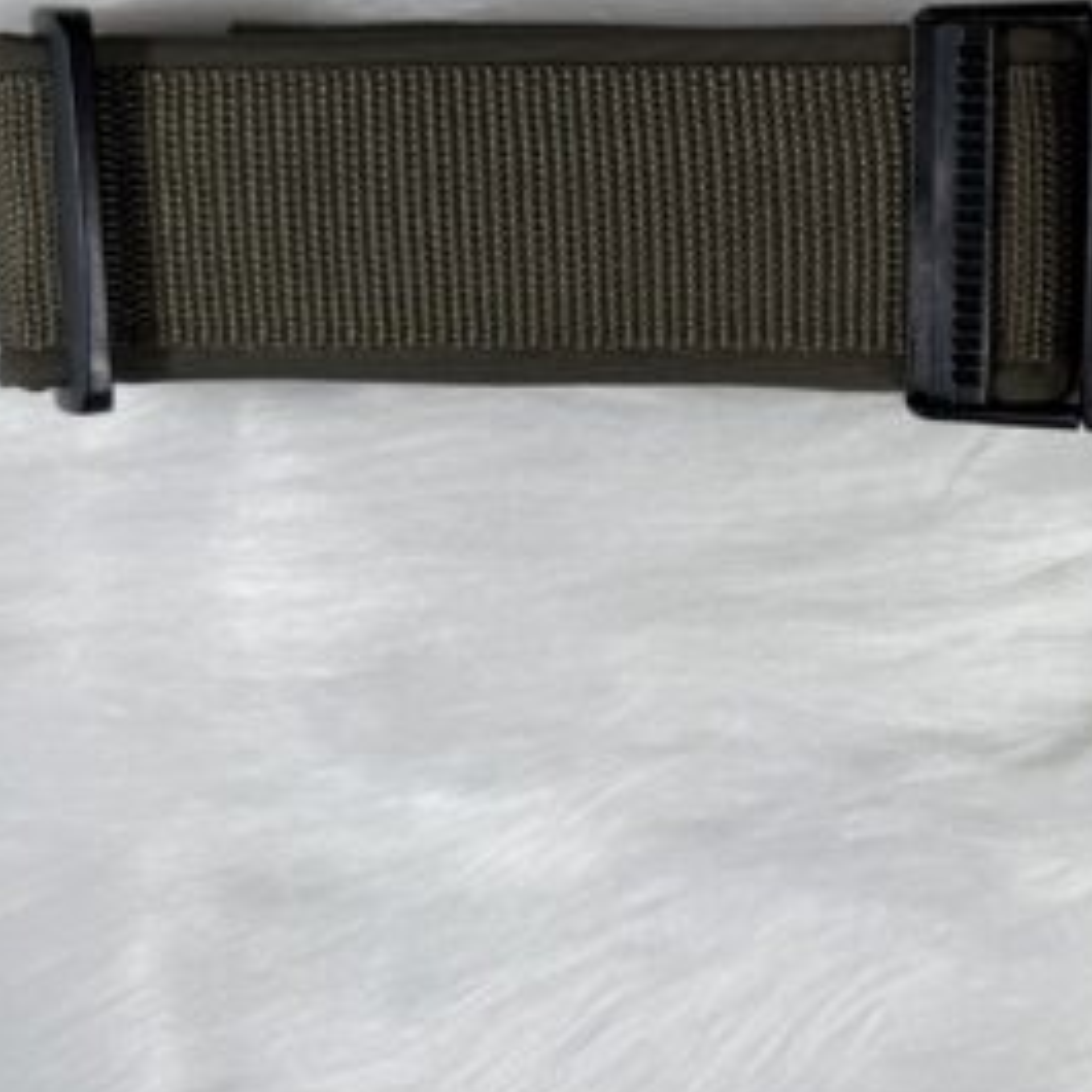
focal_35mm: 48
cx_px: 1001
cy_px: 231
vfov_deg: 34.4
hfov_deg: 33.3
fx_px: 1713
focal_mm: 6.76
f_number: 1.78
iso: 80
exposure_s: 1/459
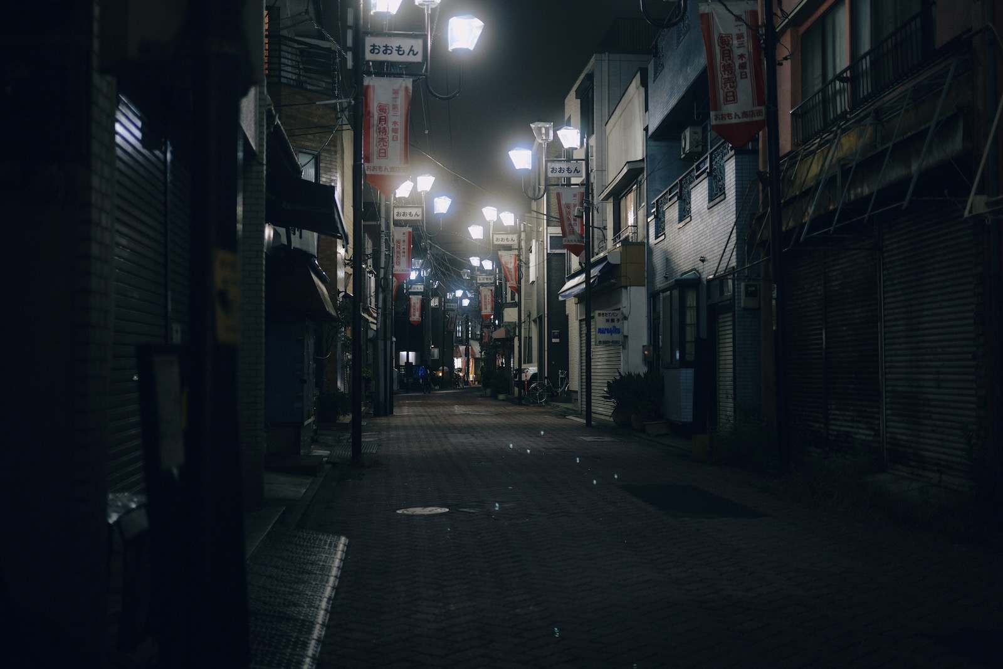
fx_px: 1114
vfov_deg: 33.4
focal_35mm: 40
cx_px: 502
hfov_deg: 48.5
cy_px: 334
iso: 640
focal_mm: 40
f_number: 2
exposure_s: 1/50
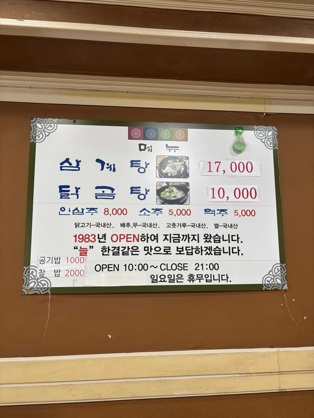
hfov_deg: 53.1
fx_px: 314
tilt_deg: +9.4
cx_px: 157
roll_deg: +0.2
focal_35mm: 26
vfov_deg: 67.3
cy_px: 209
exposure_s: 1/60
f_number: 1.6
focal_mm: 5.96
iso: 80
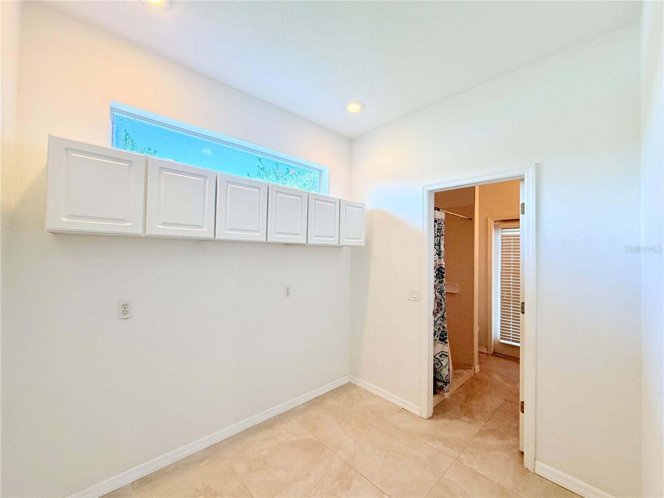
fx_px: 269
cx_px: 332
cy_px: 249
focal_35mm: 14
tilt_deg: +0.7
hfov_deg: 102.1
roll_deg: -0.3
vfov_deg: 85.7
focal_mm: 2.22
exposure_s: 1/120
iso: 160
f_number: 2.2
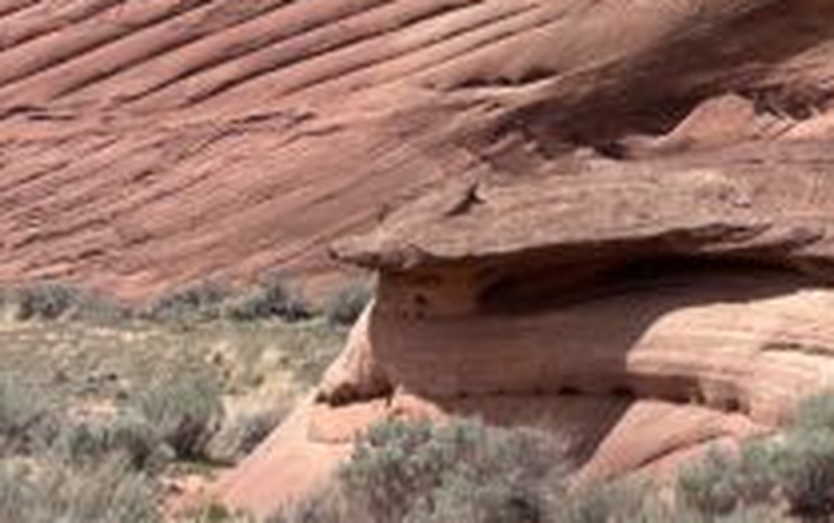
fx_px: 3071
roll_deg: -0.6
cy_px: 12
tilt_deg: +5.3
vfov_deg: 9.7
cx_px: 1329
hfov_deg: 14.2
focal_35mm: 135
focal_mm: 5.1
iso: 50
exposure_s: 1/4310
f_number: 1.6
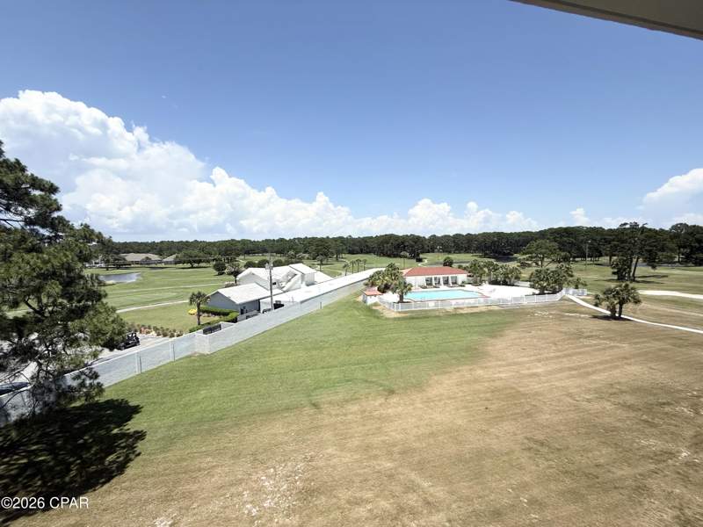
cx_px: 352
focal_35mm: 14
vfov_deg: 85.7
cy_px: 264
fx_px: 284
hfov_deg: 102.1
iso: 50
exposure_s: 1/2092
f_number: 2.2
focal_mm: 2.22
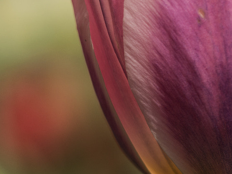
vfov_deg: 4.4
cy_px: 34
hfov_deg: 5.8
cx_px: 260
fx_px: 2273
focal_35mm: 339
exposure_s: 1/2000
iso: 200
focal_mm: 60
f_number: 2.8
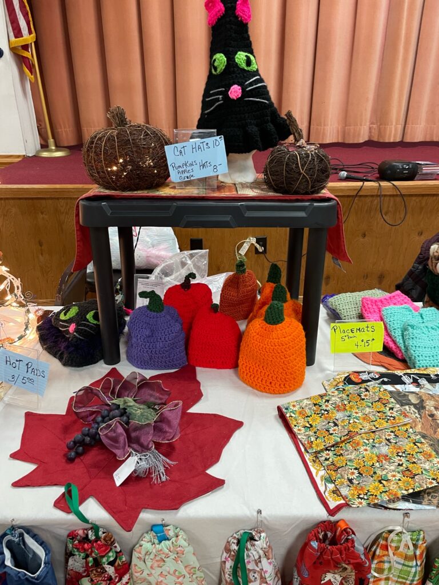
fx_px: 440
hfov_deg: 53.1
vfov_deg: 67.3
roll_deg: +0.1
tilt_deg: -26.4
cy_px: 292
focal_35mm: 26
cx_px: 220
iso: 250
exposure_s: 1/60
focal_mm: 4.2
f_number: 1.6
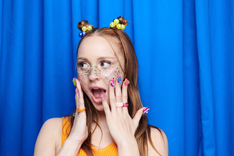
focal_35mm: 72
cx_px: 114
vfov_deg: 18.9
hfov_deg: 28.1
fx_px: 468
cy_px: 80
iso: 320
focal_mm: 70
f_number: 4.5
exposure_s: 1/250
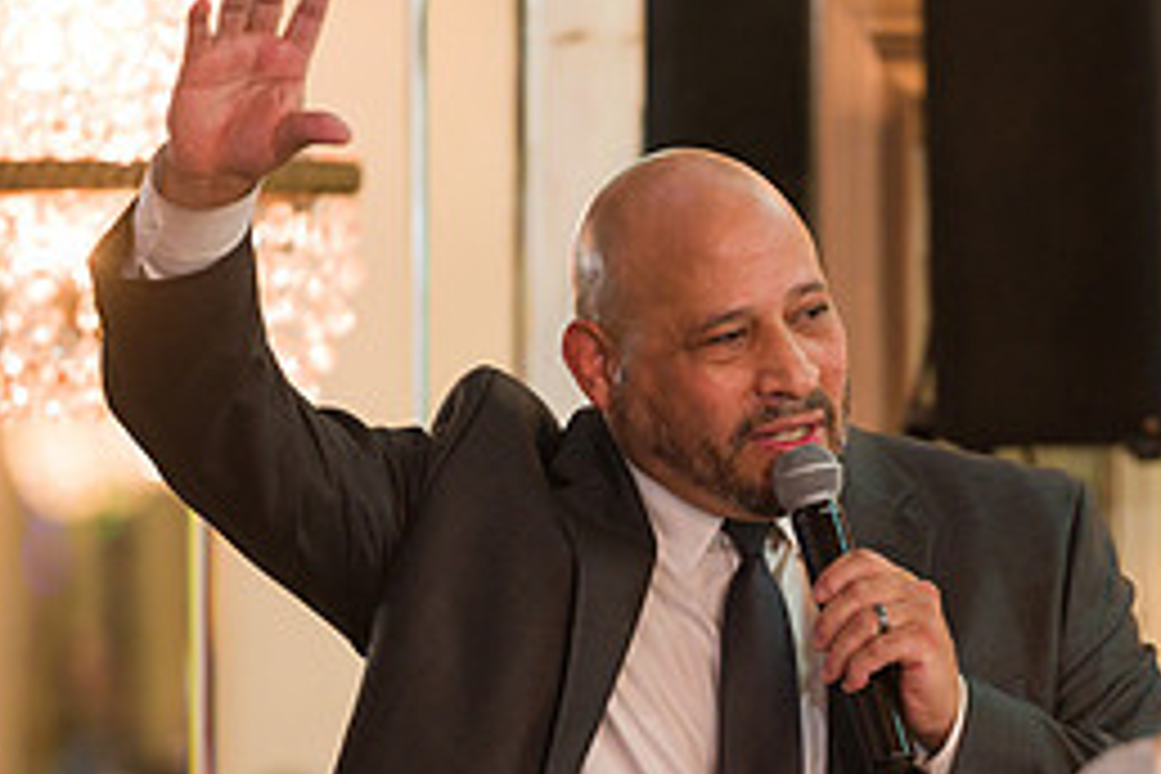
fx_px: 14479
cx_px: 824
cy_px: 572
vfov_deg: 3.1
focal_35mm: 449
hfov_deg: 4.6
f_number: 3.2
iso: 1600
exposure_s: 1/125
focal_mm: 200
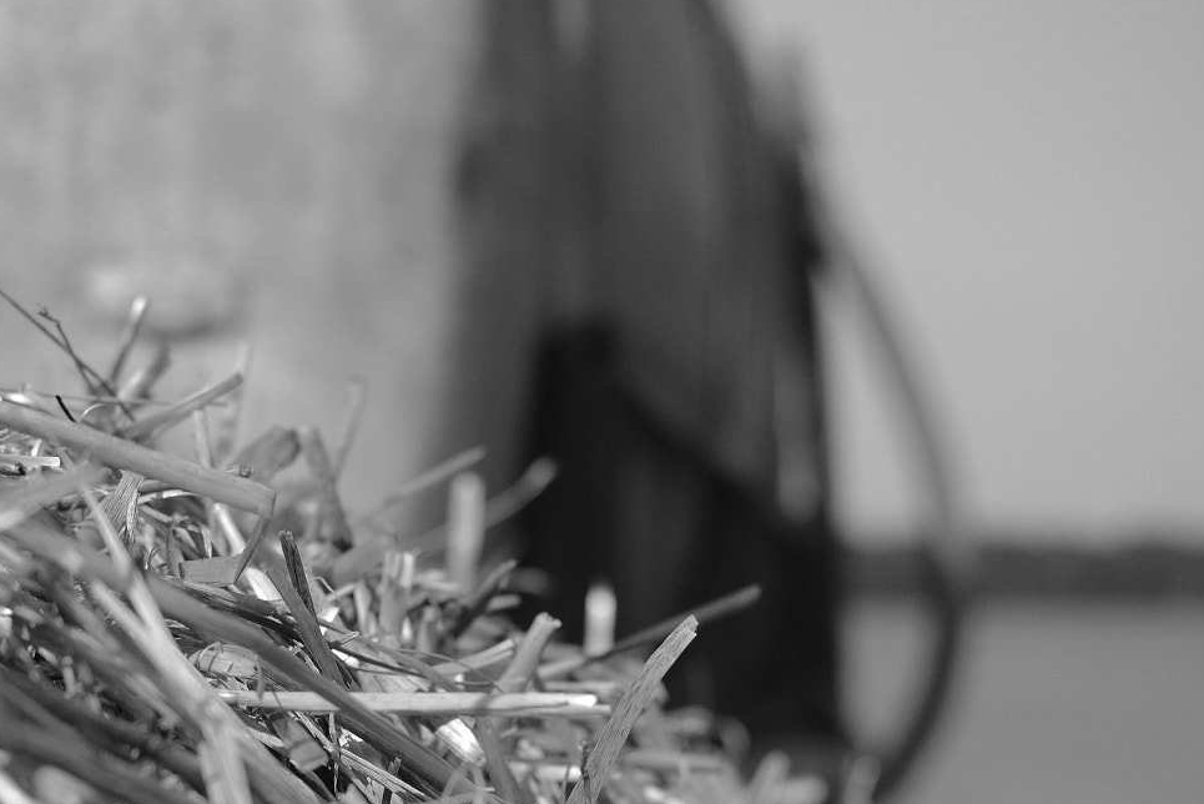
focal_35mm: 87
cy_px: 572
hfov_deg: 23.1
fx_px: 2905
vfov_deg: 15.7
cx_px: 243
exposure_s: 1/8000
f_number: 2.8
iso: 400
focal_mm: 35
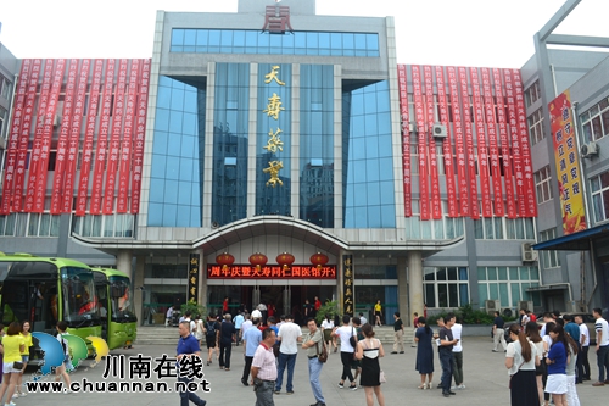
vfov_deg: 47.9
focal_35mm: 27
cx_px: 304
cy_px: 203
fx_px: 457
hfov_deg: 67.4
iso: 400
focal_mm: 18
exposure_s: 1/200
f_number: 10
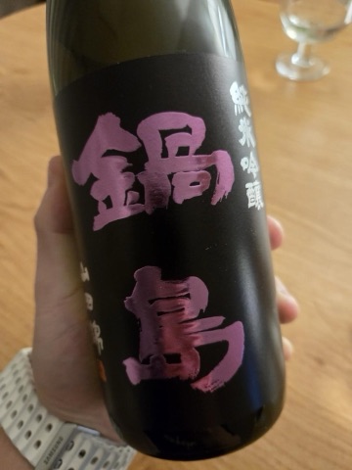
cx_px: 176
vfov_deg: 73.9
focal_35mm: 23
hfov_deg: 58.9
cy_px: 235
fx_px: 312
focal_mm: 5.4
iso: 1250
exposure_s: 1/30
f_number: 1.8
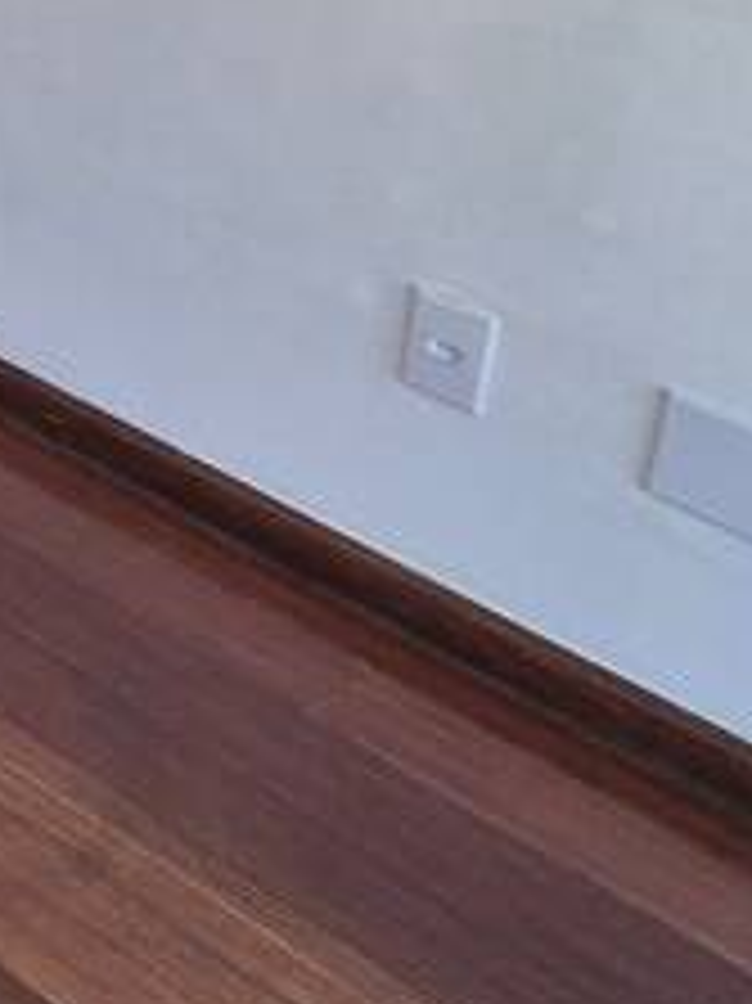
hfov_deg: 15.0
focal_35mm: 63
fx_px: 1827
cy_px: -428
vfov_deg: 24.9
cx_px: -1018
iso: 50
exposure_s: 1/60
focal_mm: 2.2
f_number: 2.2
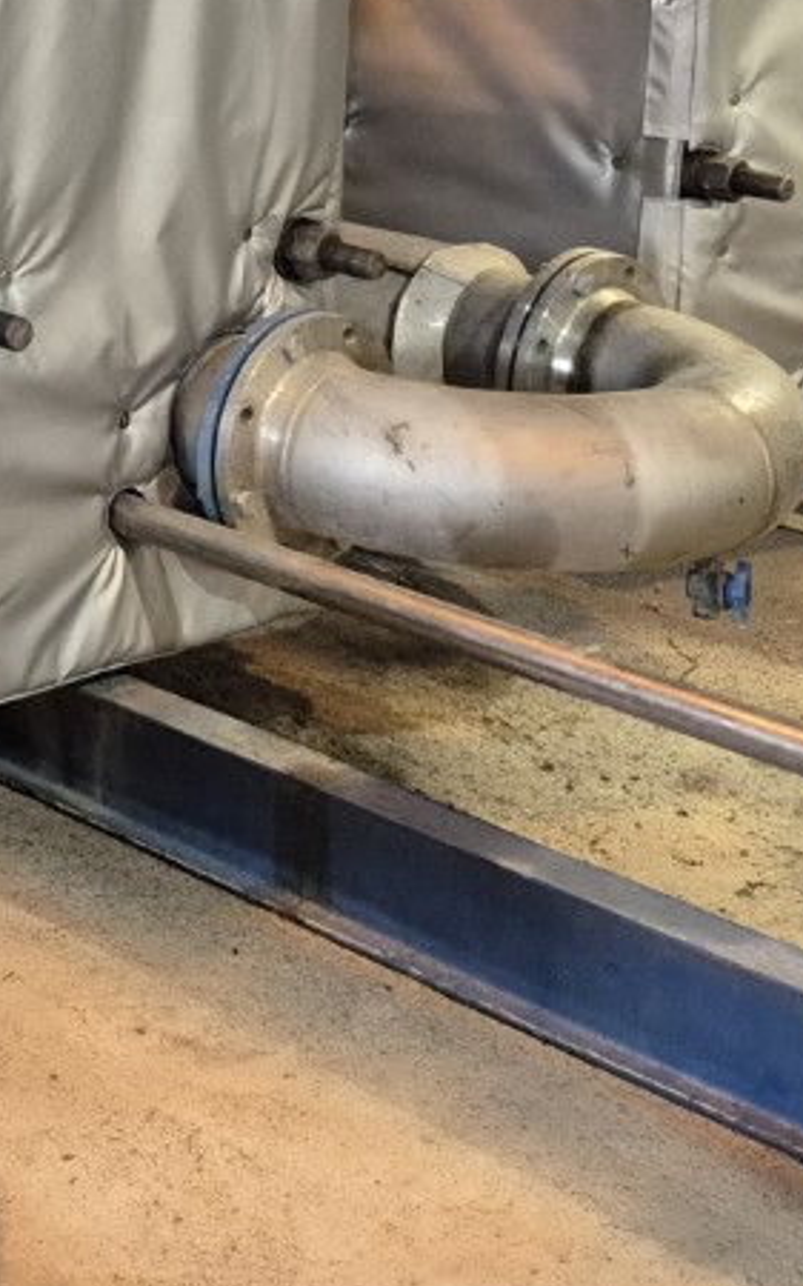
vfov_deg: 25.1
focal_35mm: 78
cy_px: -31
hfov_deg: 15.6
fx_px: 2733
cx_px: -343
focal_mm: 5.4
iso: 1000
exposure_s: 1/100
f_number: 1.8
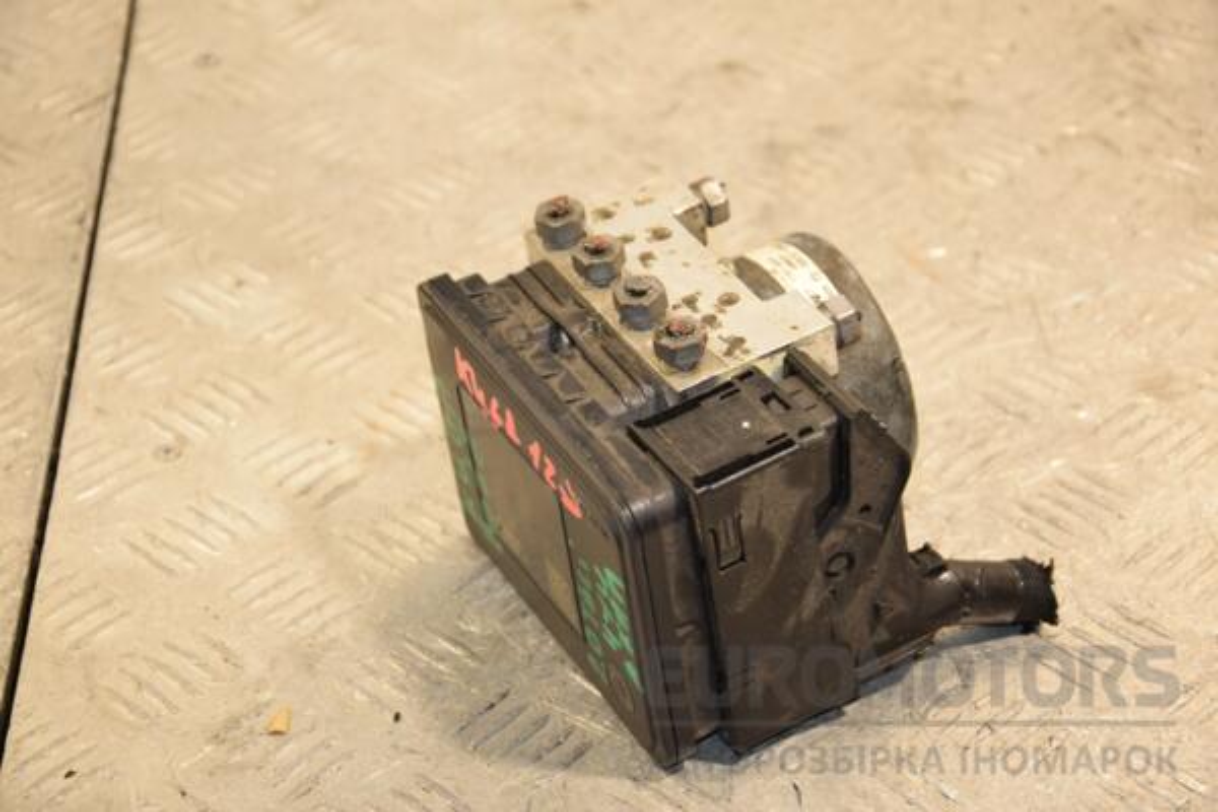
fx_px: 3349
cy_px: 406
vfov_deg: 13.8
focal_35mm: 99
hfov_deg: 20.6
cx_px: 609
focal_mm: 66
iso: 800
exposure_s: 1/200
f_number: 5.3
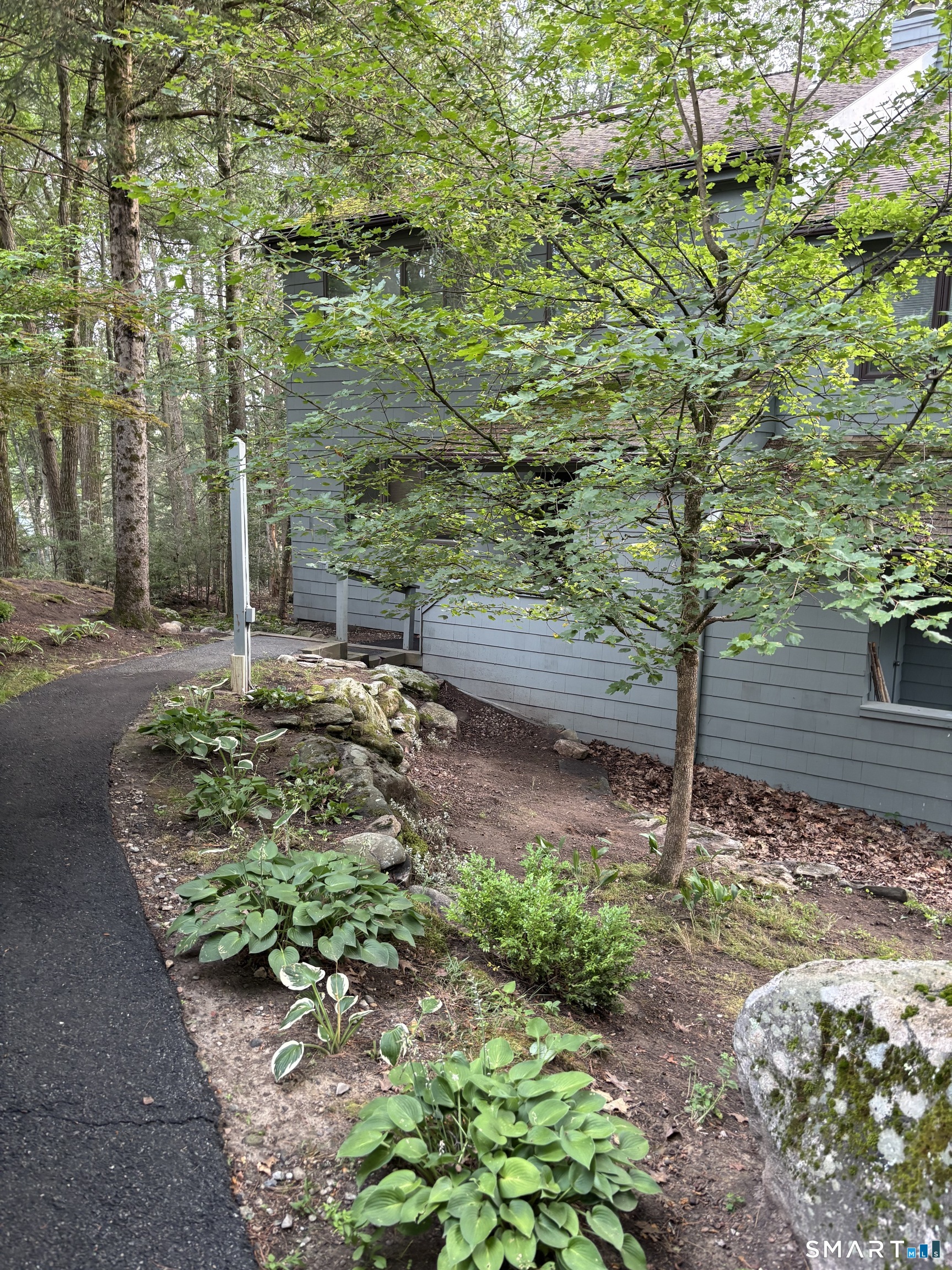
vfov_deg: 67.3
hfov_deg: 53.1
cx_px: 476
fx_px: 953
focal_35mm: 26
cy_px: 635
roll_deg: -2.8
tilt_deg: -11.6
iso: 125
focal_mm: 5.96
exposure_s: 1/97
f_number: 1.6
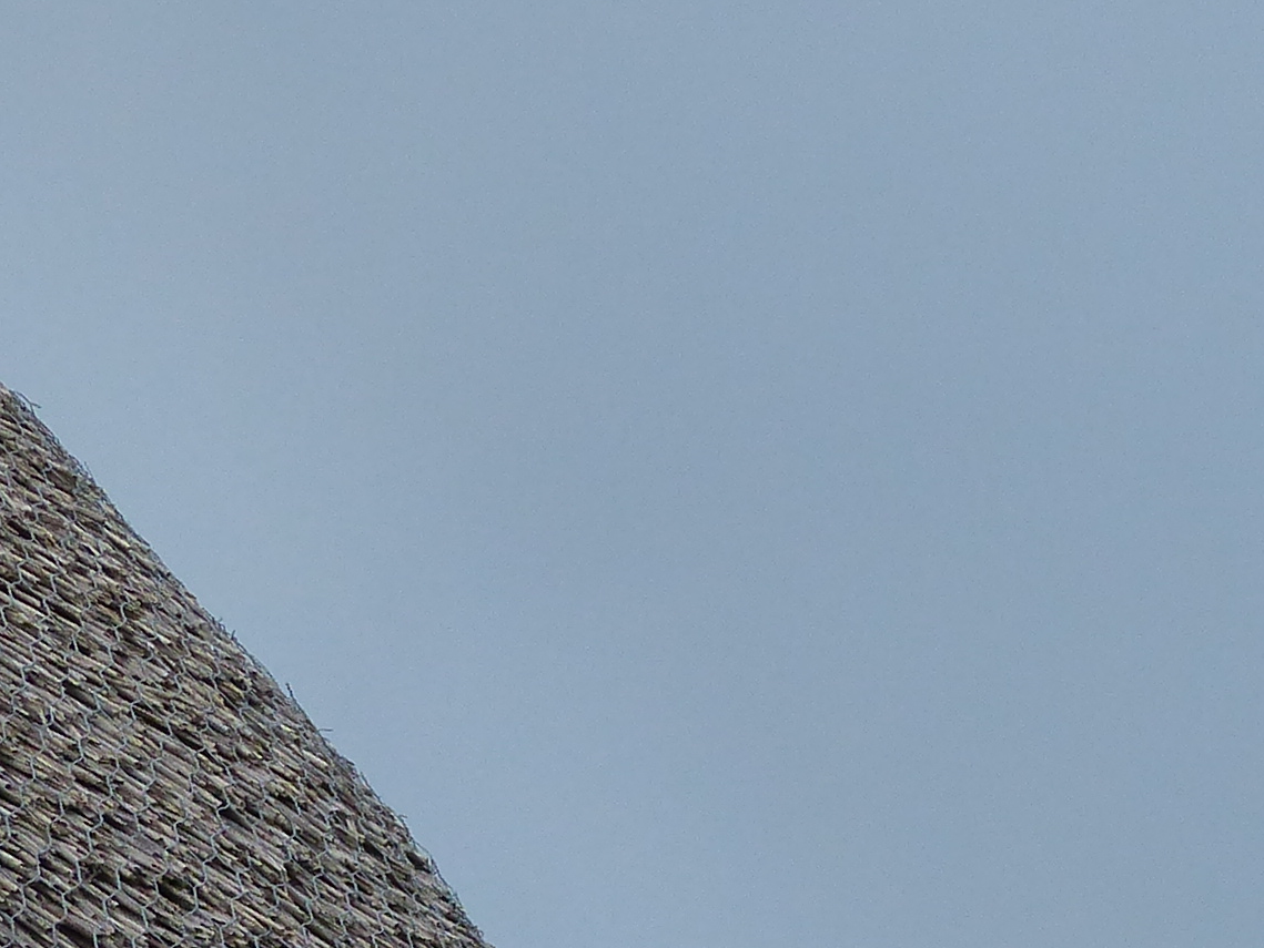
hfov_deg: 6.0
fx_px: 12054
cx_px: 958
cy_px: 988
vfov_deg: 4.5
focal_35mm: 330
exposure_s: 1/320
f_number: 4
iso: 160
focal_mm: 16.9
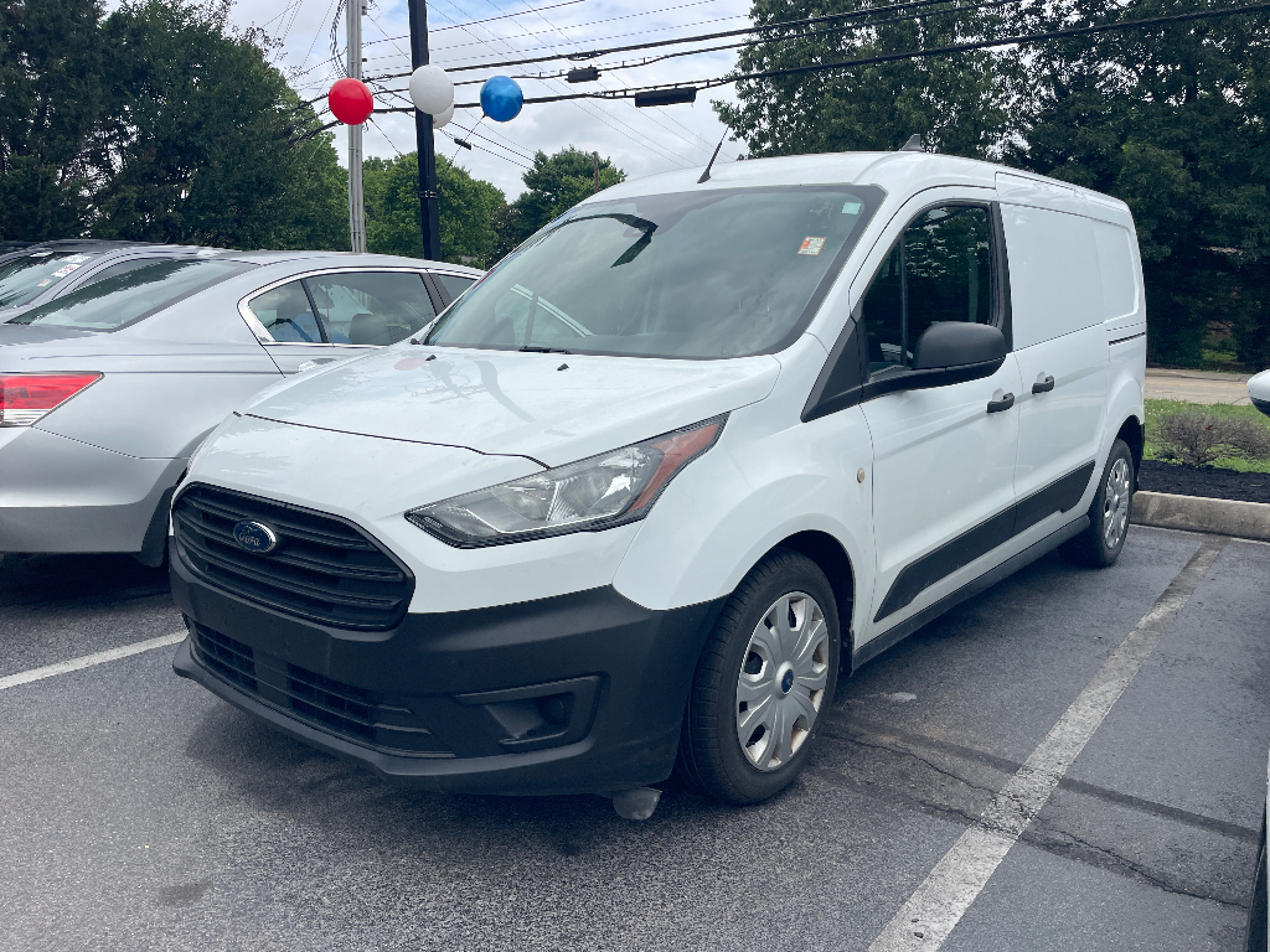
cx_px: 635
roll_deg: -0.4
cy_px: 476
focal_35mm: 26
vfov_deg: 53.1
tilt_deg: -11.1
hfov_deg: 67.3
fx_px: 954
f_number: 1.6
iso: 32
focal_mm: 4.2
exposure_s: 1/3401
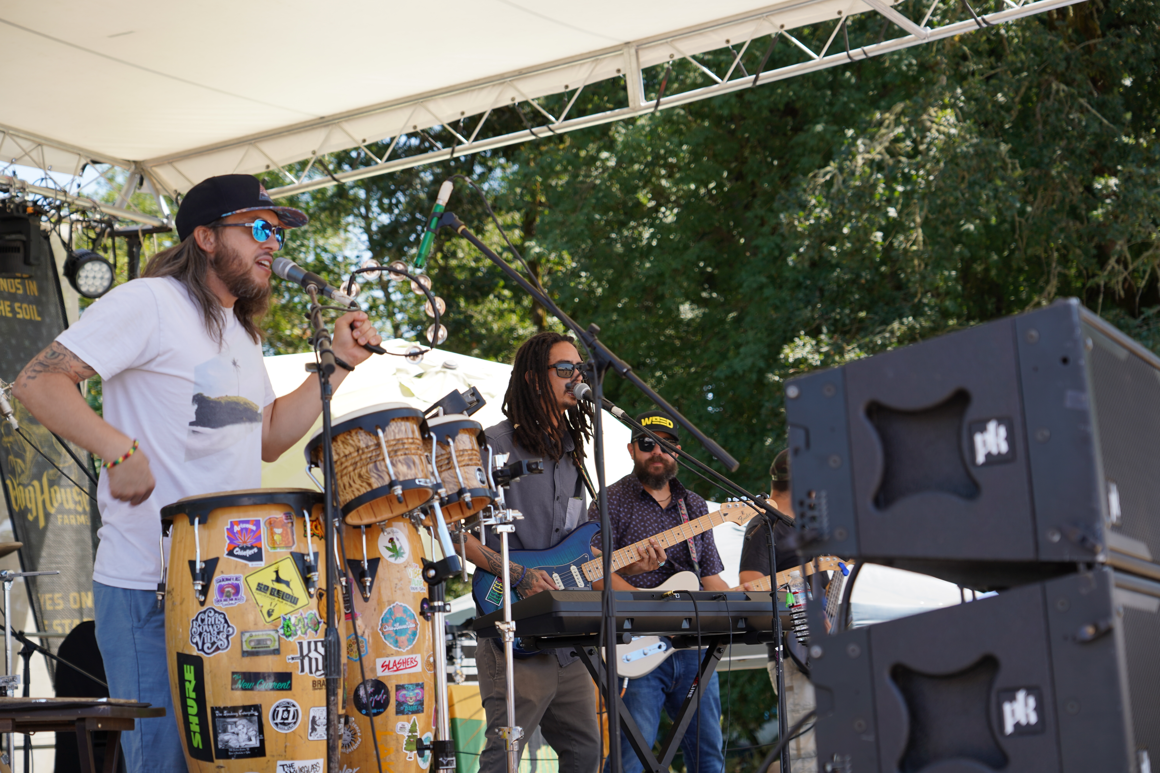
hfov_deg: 27.3
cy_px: 386
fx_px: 2384
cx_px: 580
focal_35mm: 74
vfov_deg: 18.4
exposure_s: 1/200
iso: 100
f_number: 5
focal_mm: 74
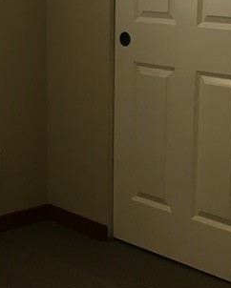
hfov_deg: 15.3
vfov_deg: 19.9
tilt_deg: -8.3
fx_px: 820
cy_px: 101
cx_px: -70
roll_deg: +1.2
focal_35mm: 96
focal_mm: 4.15
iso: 32
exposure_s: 1/33
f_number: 2.2
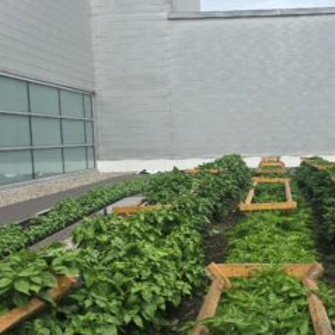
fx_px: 536
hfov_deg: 33.8
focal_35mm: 49
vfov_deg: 34.7
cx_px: 260
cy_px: 179
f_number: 1.7
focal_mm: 6.3
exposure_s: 1/5447
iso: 80
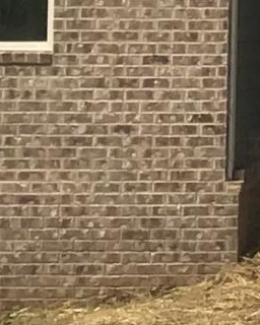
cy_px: -161
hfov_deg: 5.0
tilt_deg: +1.4
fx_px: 2732
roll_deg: -0.1
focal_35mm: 284
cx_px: 993
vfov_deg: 6.7
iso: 25
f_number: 2.4
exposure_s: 1/1456
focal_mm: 3.3
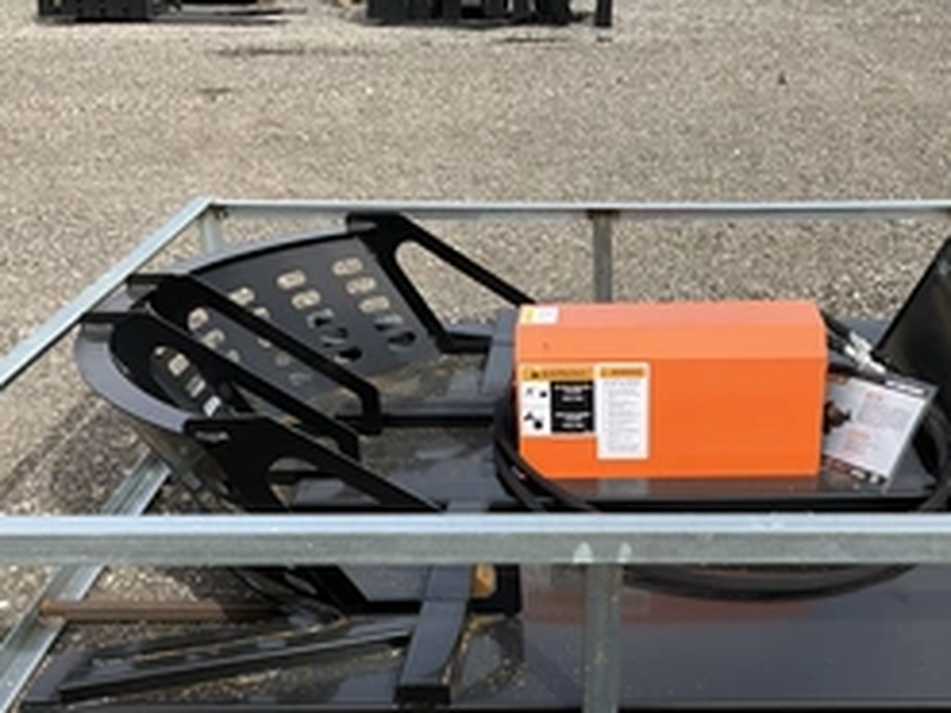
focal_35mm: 47
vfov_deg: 30.4
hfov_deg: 40.1
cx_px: 604
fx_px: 1291
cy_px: 524
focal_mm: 3
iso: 25
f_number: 1.8
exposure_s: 1/929
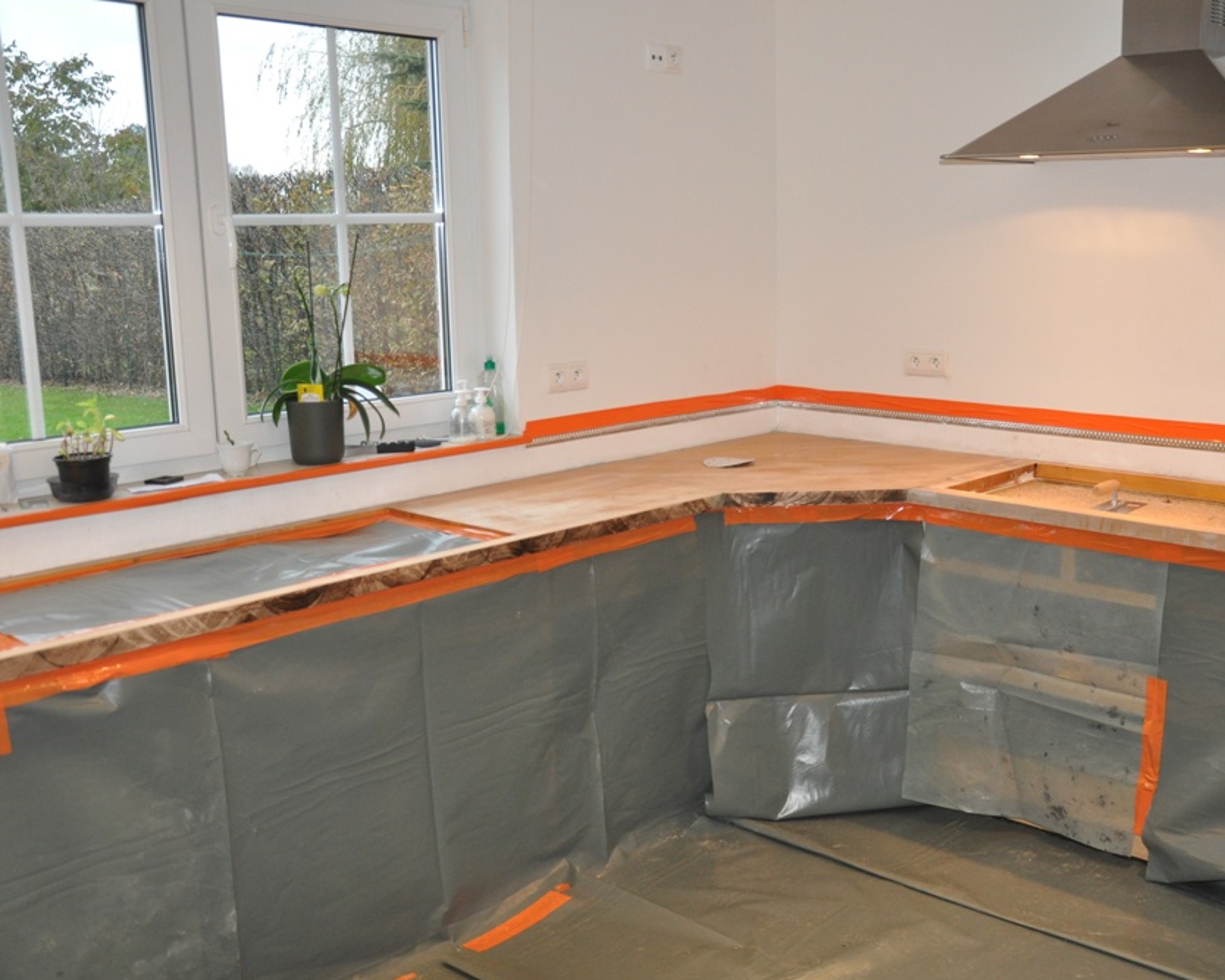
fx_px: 1378
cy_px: 485
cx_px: 709
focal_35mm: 38
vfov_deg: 39.2
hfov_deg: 47.8
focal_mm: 22
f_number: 3.8
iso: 800
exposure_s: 1/60
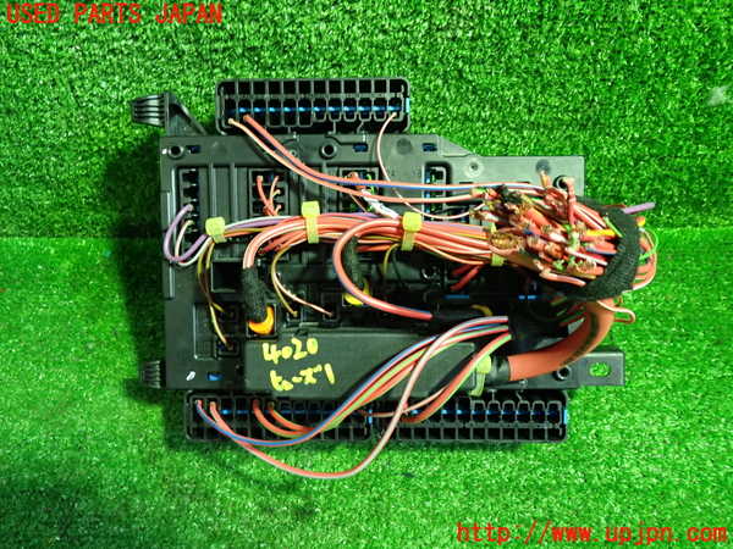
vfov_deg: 46.8
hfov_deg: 60.0
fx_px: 635
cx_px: 366
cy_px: 274
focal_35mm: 30
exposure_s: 1/30
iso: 500
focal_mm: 5.4
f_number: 2.3
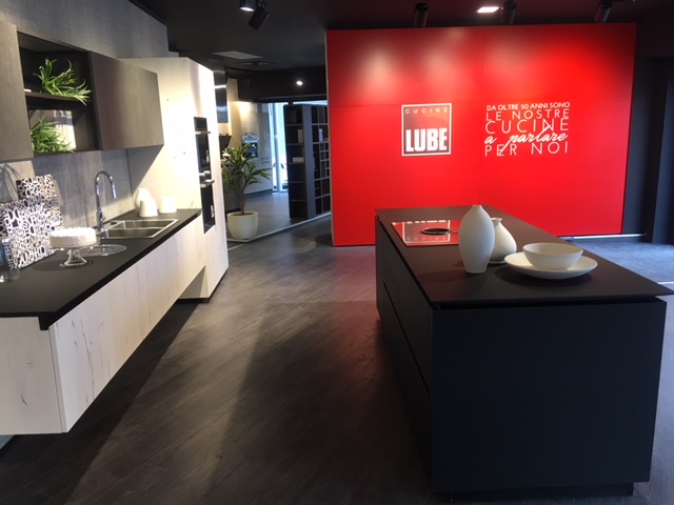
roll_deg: +2.1
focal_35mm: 29
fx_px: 565
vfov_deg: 48.2
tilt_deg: -12.8
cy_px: 252
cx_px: 337
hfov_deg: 61.7
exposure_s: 1/33
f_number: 2.2
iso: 64
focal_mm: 4.15
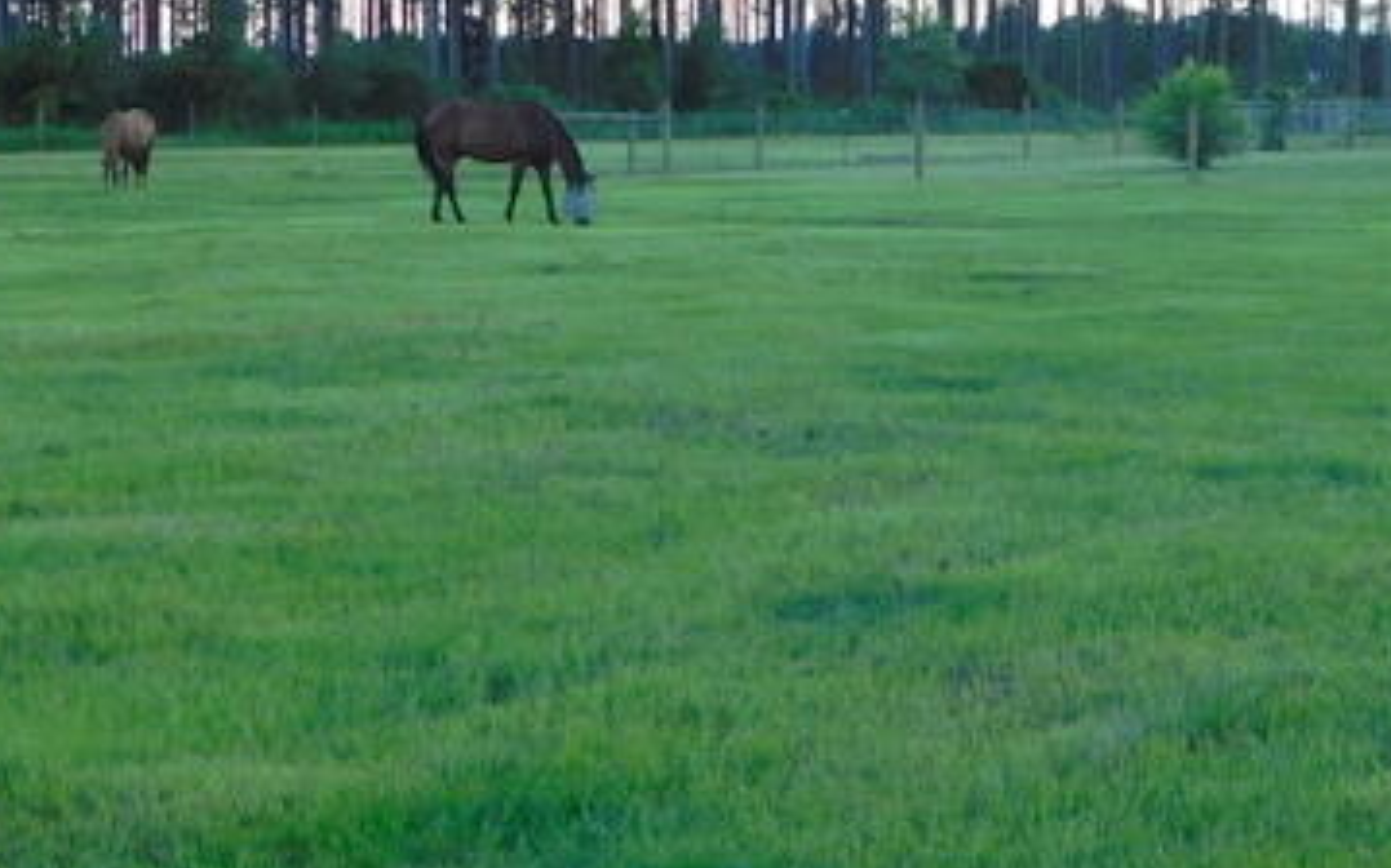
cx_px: 876
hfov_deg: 24.3
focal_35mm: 85
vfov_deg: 15.3
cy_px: 217
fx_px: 3221
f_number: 3.5
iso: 125
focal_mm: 6.3
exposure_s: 1/125
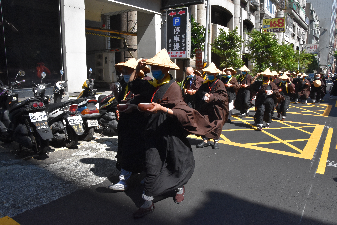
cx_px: 168
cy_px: 112
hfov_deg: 67.4
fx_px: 253
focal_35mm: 27
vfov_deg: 47.9
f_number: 14
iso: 1600
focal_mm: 18
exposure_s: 1/800
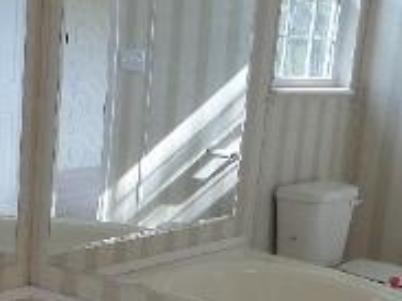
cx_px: 86
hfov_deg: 23.0
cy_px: 308
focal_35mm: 84
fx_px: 975
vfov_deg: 17.1
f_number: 3.2
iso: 100
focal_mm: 4
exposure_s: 1/60
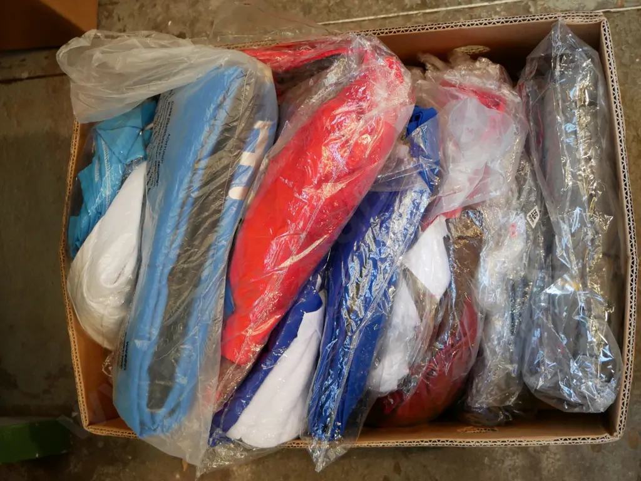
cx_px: 320
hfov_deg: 38.2
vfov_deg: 29.1
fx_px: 926
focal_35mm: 50
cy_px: 240
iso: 1250
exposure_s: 1/60
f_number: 4.5
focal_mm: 25
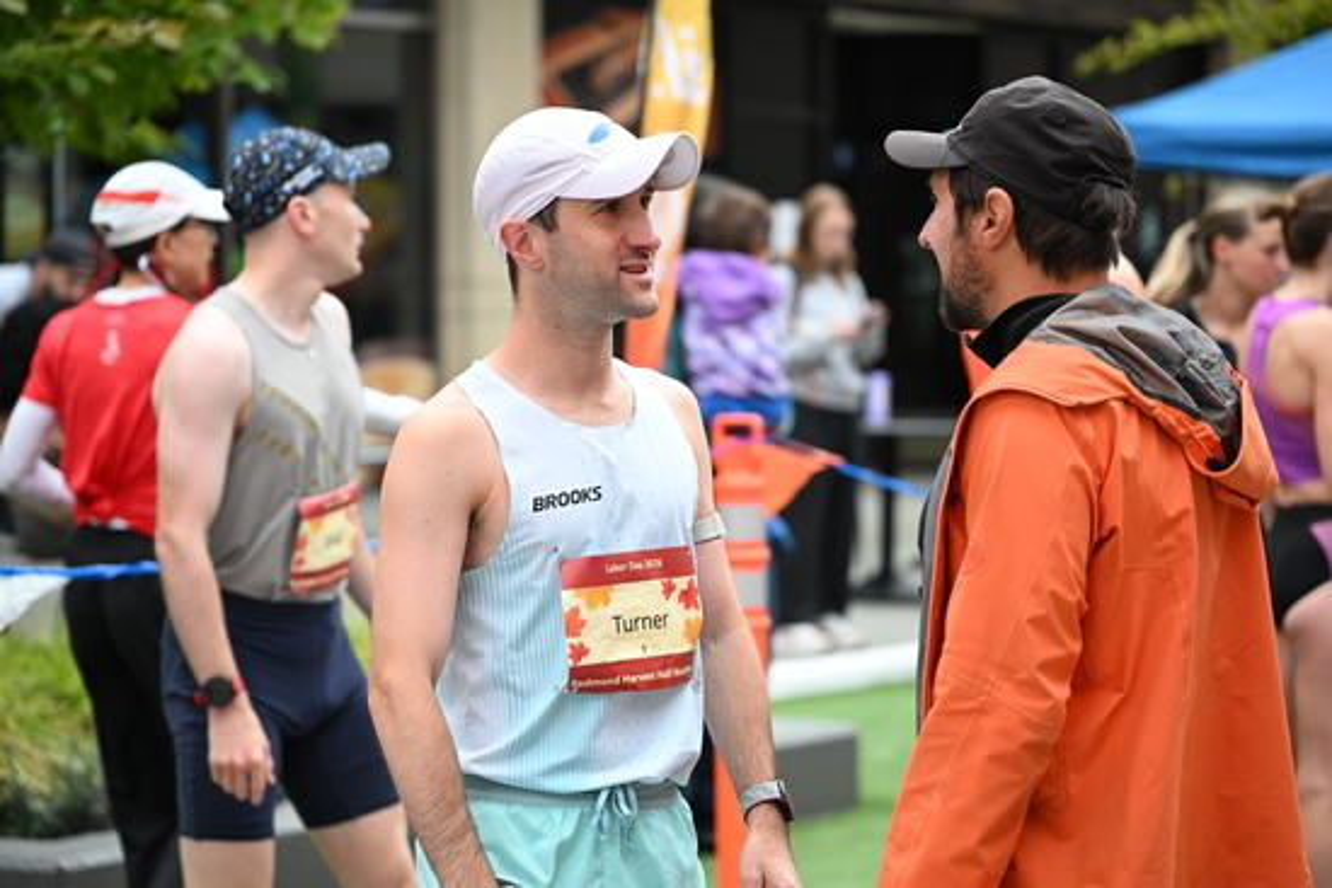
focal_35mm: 120
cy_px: 444
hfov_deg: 17.1
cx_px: 666
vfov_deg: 11.4
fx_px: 4441
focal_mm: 120
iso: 2500
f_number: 4
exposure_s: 1/640
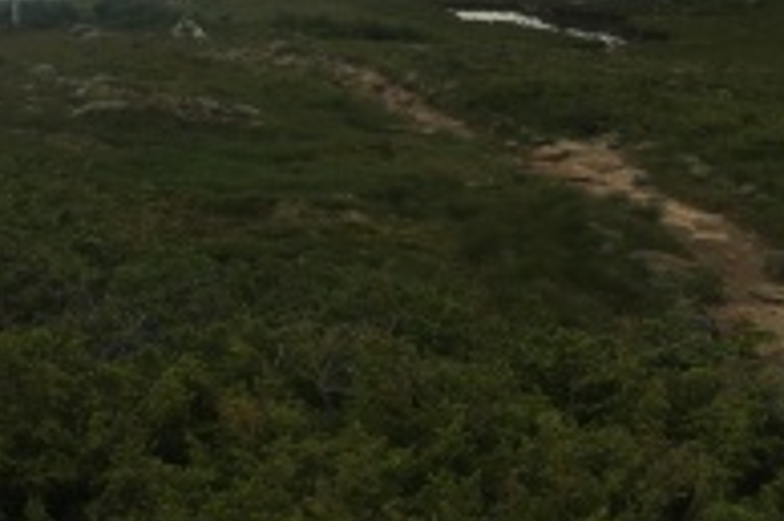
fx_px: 1240
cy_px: 97
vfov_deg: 23.4
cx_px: 416
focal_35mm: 57
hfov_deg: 35.1
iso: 25
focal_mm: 4.15
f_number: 2.2
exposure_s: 1/351
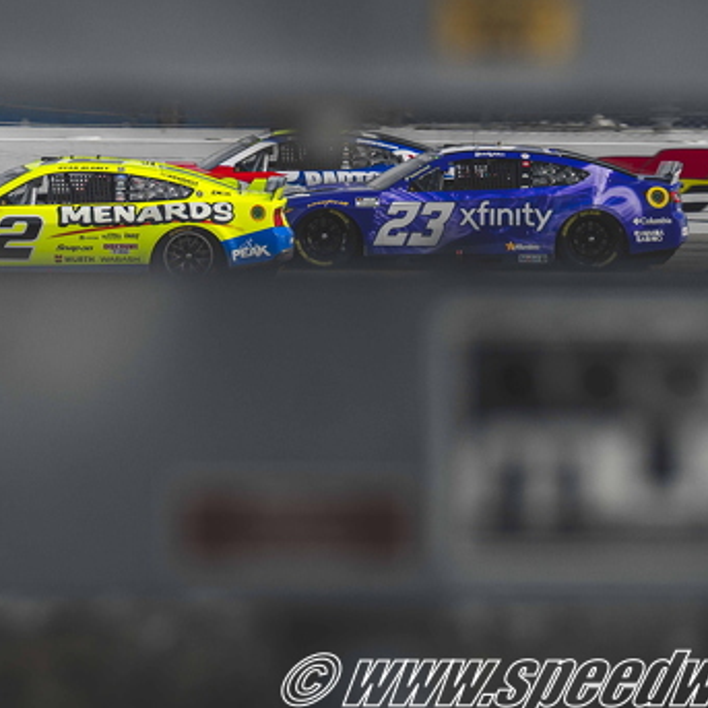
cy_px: 190
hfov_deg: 8.7
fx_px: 4628
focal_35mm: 200
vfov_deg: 8.7
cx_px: 332
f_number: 2.8
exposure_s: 1/1600
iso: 100
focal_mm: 102
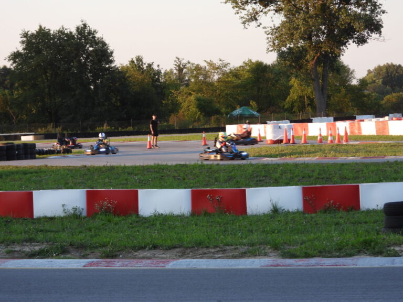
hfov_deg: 12.7
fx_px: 1805
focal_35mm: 155
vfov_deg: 9.6
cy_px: 151
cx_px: 202
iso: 100
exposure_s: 1/100
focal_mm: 27.9
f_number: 4
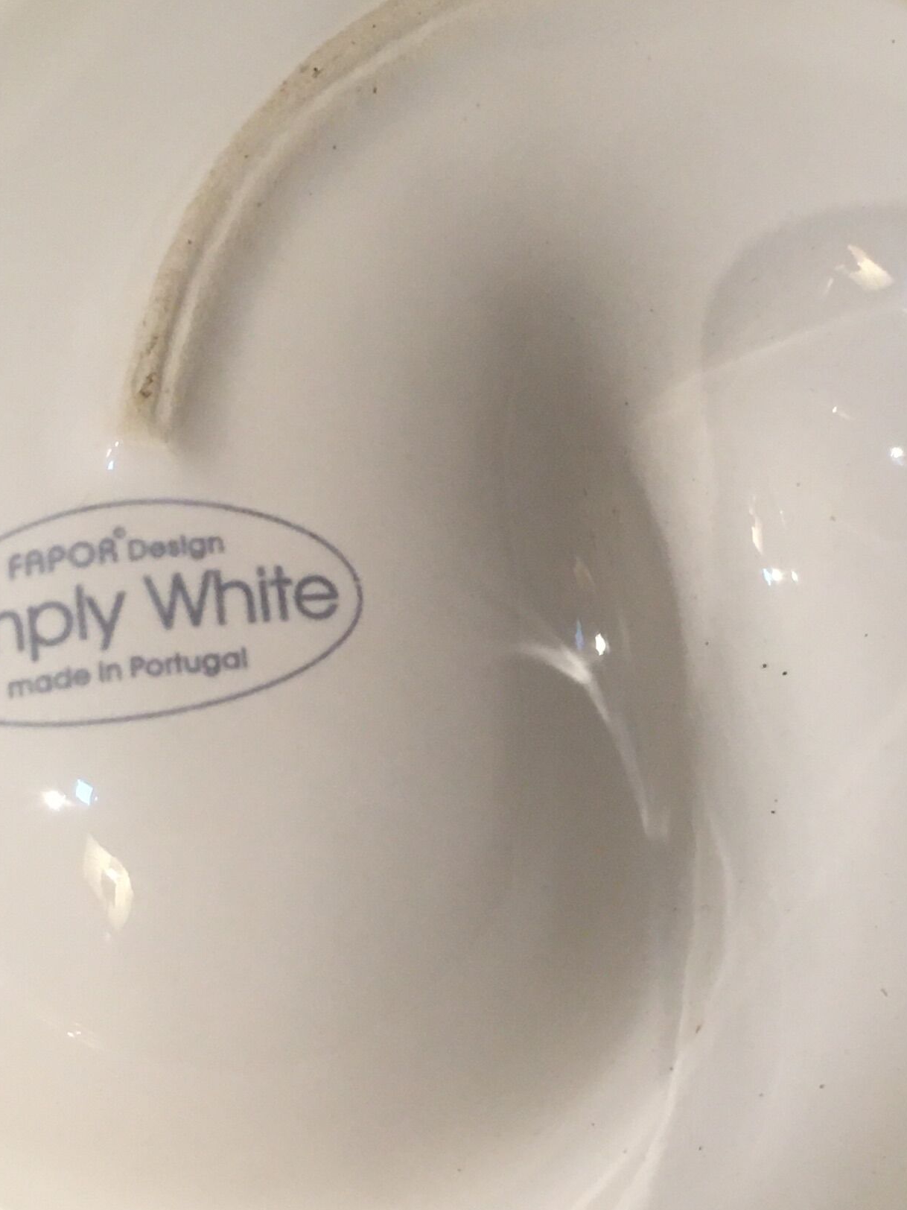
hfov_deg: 20.4
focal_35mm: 72
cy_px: 738
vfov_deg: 27.0
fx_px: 2515
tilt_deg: -69.1
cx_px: 535
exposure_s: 1/33
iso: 125
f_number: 2.2
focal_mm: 4.15
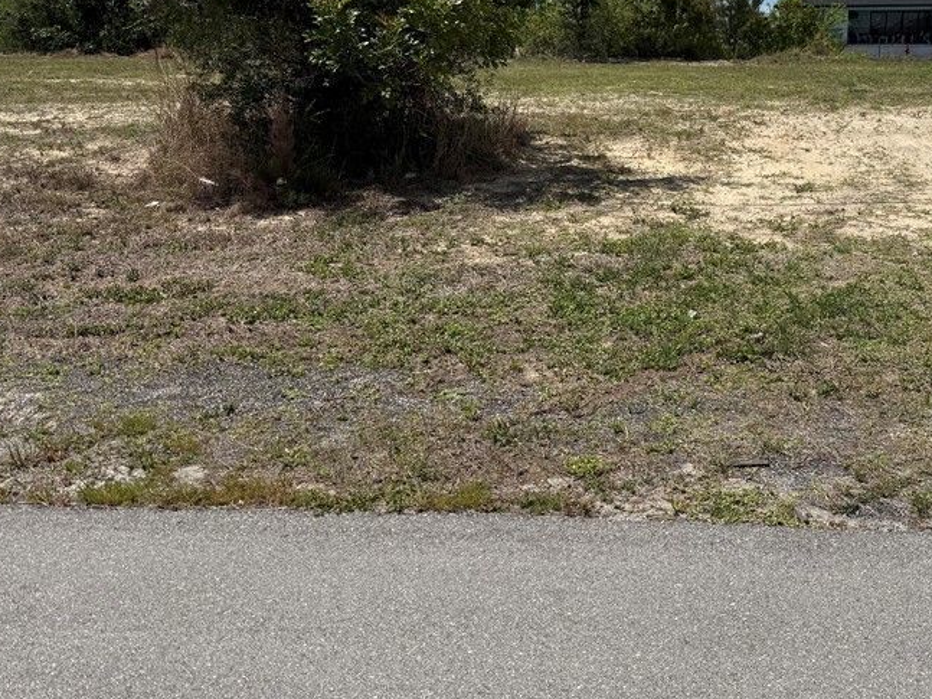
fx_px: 1023
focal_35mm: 38
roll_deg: -0.1
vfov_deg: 37.2
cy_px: 215
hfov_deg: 47.8
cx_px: 650
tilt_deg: -8.9
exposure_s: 1/6711
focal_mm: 6.76
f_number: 1.78
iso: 80
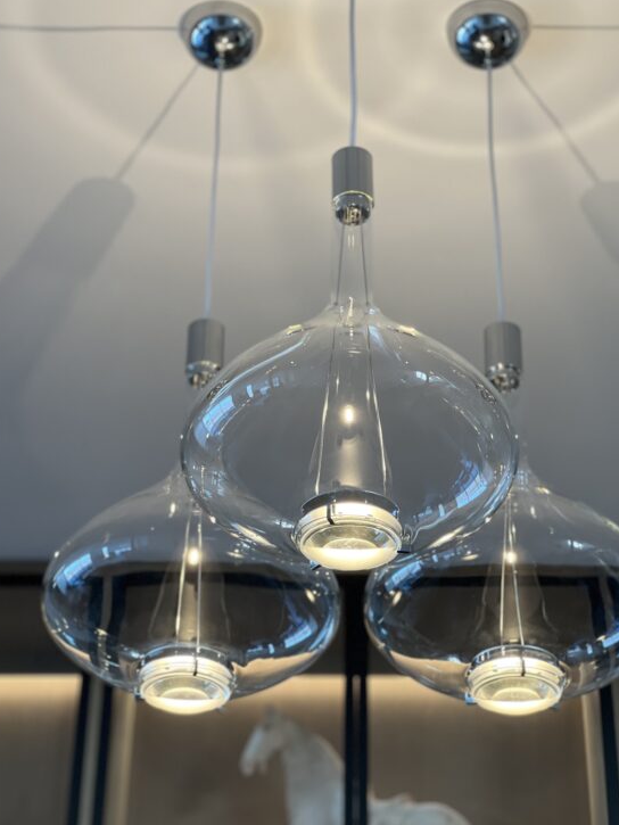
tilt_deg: +34.5
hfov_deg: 17.4
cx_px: 324
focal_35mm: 85
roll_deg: +0.1
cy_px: 424
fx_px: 2026
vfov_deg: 23.0
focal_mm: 9
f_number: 2.8
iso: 125
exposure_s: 1/60
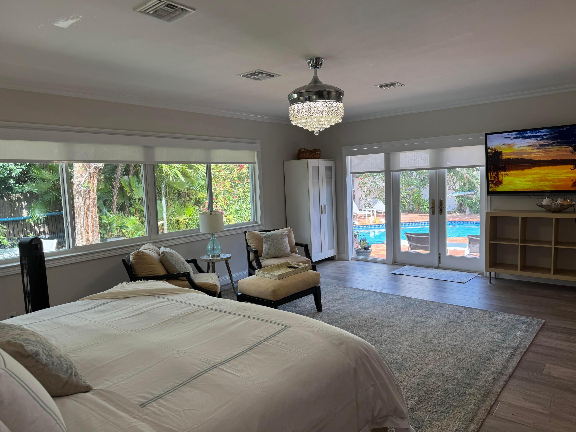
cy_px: 216
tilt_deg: -6.8
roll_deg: +2.1
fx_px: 399
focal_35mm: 24
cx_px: 288
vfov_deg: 56.8
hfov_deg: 71.6
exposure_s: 1/241
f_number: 1.78
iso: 80
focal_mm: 6.76
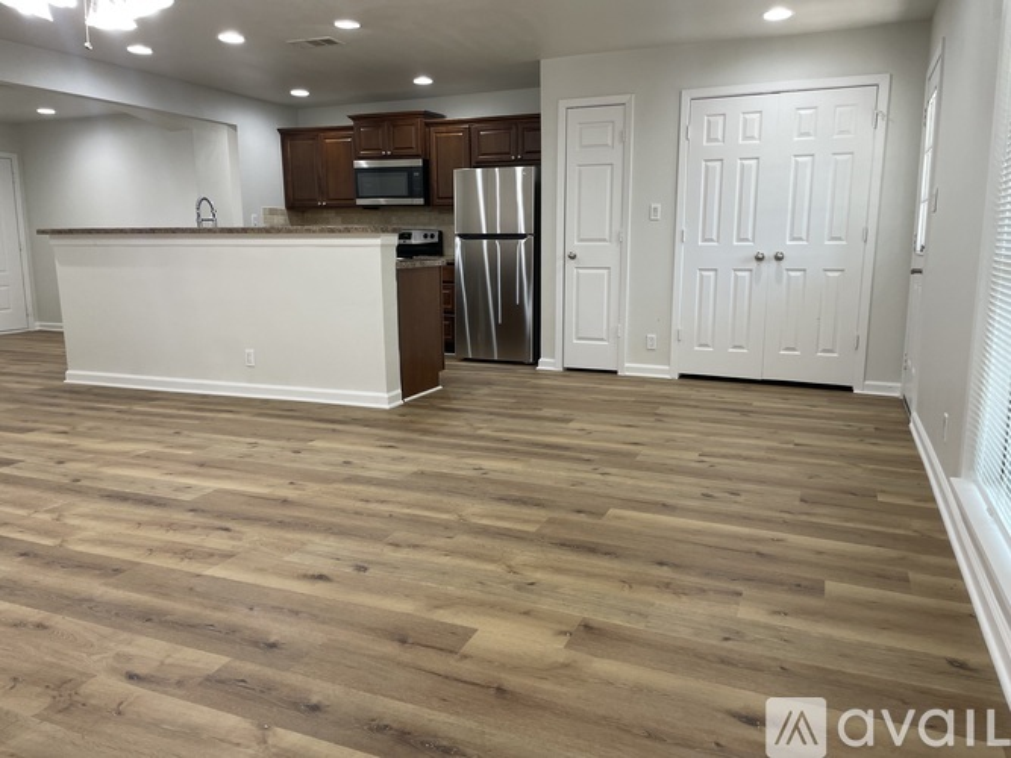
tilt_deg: -9.3
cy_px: 379
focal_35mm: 26
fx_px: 759
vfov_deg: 53.0
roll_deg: +0.4
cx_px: 506
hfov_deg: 67.3
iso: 80
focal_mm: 4.2
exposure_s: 1/60
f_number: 1.6
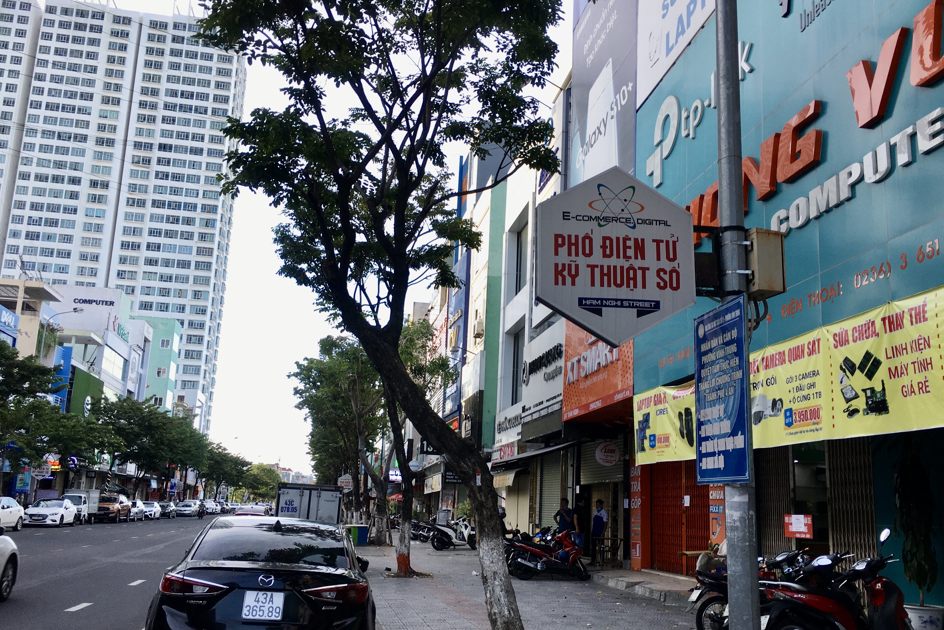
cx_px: 490
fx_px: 839
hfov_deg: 58.7
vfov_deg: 41.1
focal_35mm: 32
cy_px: 346
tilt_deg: +12.2
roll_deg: -2.5
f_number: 2.2
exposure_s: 1/144
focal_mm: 4.15
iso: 25
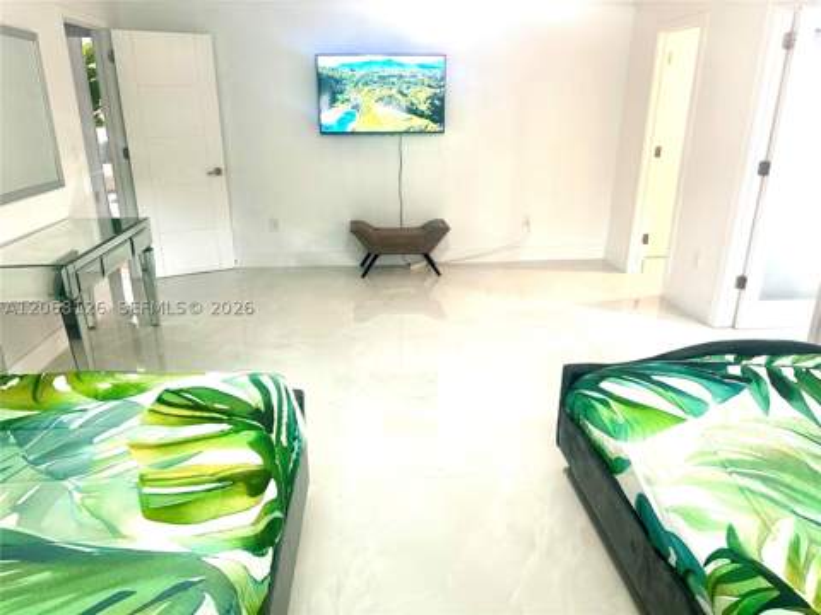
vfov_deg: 56.8
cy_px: 308
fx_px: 569
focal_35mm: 24
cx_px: 410
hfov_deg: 71.6
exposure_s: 1/60
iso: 160
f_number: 1.78
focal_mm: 6.86
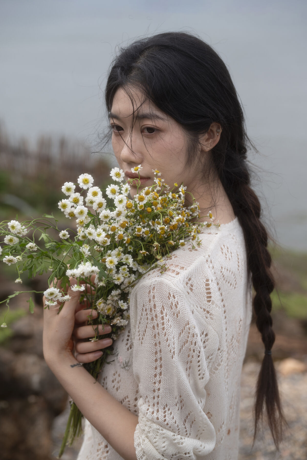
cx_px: 154
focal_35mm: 61
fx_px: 780
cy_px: 230
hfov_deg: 22.3
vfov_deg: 32.9
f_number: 4
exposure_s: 1/800
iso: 100
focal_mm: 61
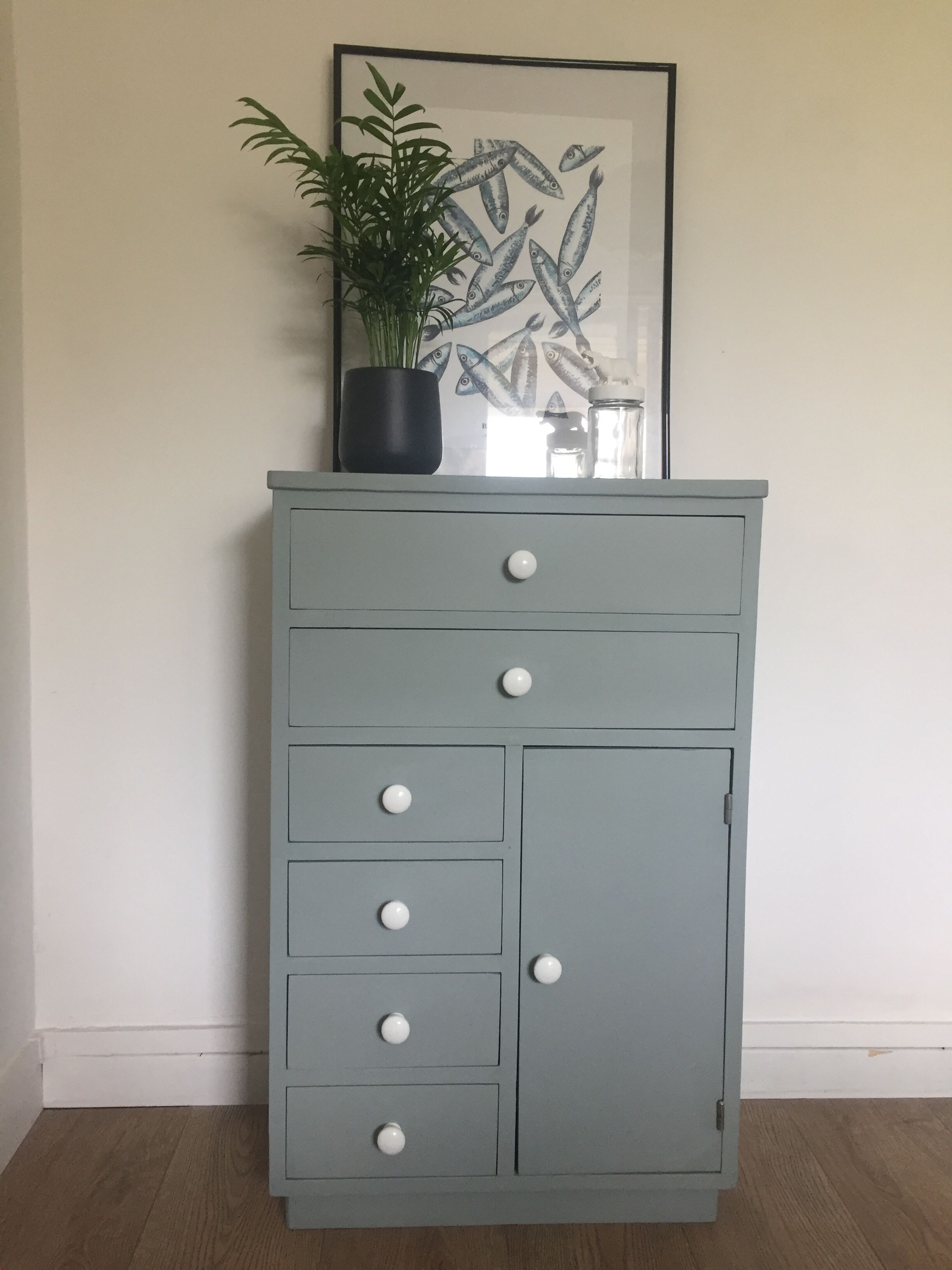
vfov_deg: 61.7
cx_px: 476
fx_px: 1063
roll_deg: -1.3
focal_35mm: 29
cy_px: 635
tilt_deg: -5.2
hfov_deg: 48.2
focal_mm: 4.15
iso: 100
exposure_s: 1/33
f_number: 2.2
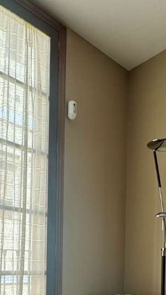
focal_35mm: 42
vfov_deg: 44.0
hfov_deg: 28.3
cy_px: 267
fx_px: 329
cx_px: 98
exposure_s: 1/99
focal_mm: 2.22
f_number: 2.2
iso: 40
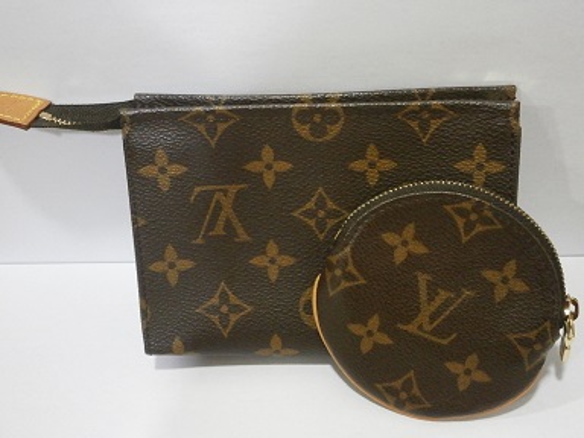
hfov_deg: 40.4
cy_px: 219
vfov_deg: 30.9
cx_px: 292
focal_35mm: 47
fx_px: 793
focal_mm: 8.3
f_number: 3.4
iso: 800
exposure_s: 1/50
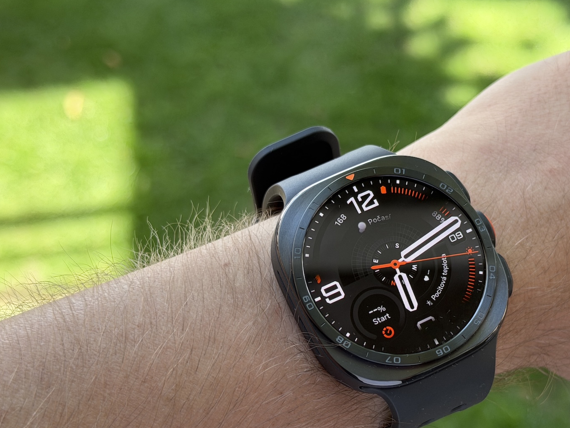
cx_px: 370
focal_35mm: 67
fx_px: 1103
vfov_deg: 21.9
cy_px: 275
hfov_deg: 28.8
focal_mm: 6.76
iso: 64
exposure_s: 1/227
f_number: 1.78
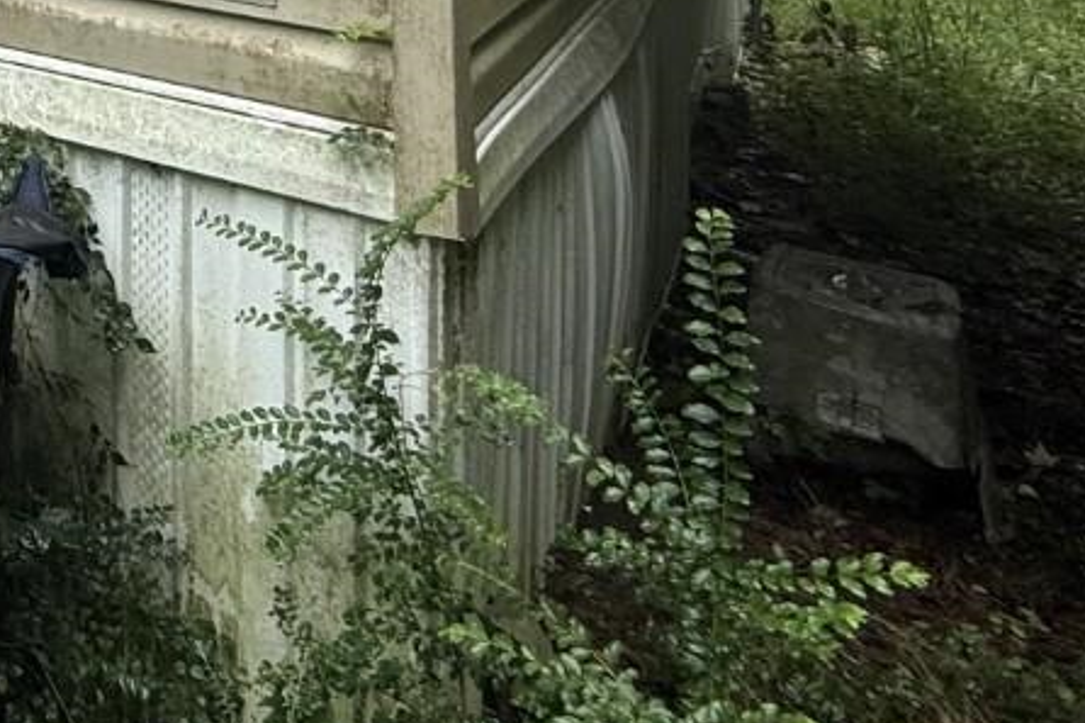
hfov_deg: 29.5
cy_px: -421
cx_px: -457
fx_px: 1416
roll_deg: -1.7
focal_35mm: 47
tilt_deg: +4.6
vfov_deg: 22.4
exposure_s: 1/408
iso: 50
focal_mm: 2.22
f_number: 2.2
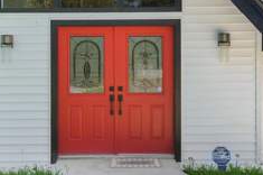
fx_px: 380
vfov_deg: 25.8
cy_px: 68
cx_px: 125
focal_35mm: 52
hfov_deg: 38.2
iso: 640
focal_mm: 17
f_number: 8
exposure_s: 1/200
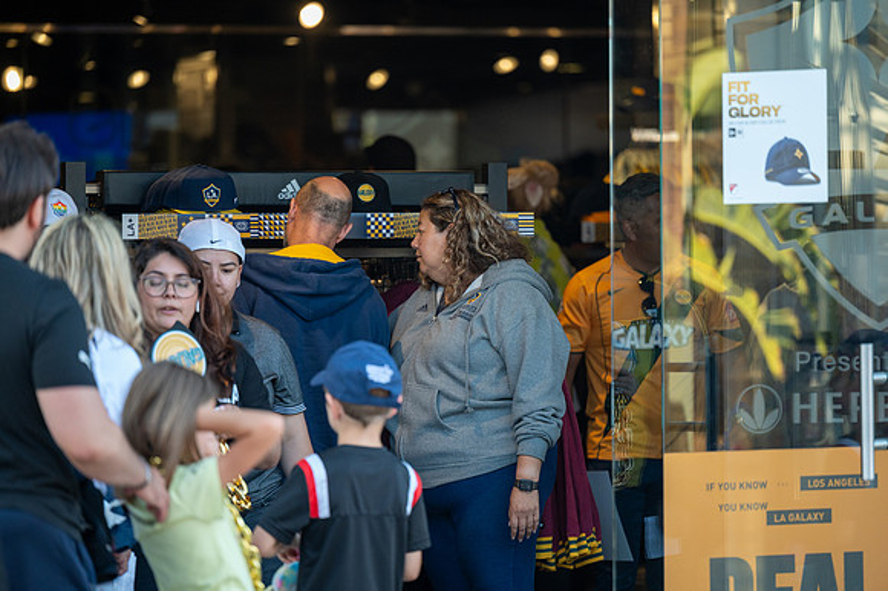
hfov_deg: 10.3
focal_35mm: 200
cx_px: 444
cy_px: 296
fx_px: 4930
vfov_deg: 6.9
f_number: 2.8
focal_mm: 200
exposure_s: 1/800
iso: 1400
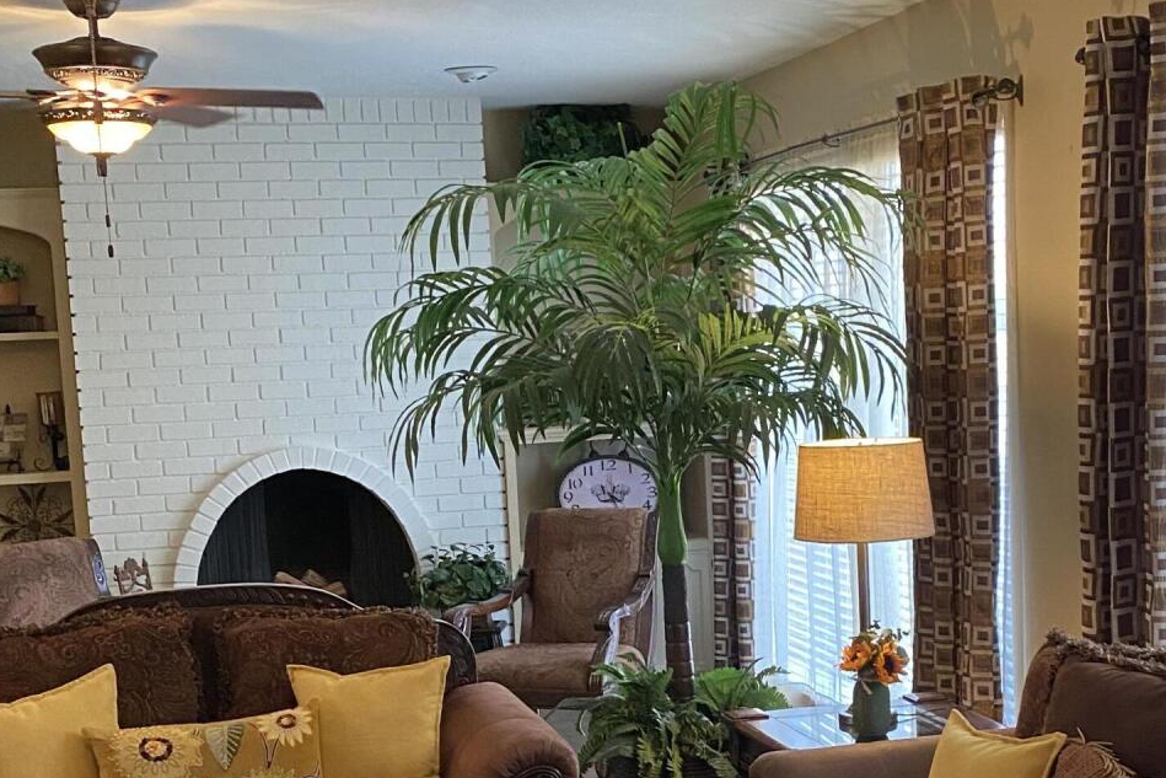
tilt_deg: -6.9
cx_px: 751
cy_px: 584
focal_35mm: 57
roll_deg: +2.5
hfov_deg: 34.8
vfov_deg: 23.5
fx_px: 1846
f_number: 1.8
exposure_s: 1/60
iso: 320
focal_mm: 4.25
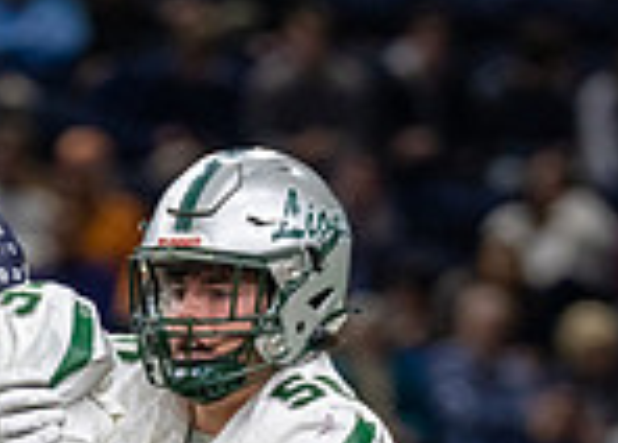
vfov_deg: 1.4
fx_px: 17849
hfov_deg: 2.0
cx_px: 204
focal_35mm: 1016
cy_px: 902
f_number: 2.8
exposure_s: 1/1000
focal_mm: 200
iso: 2000
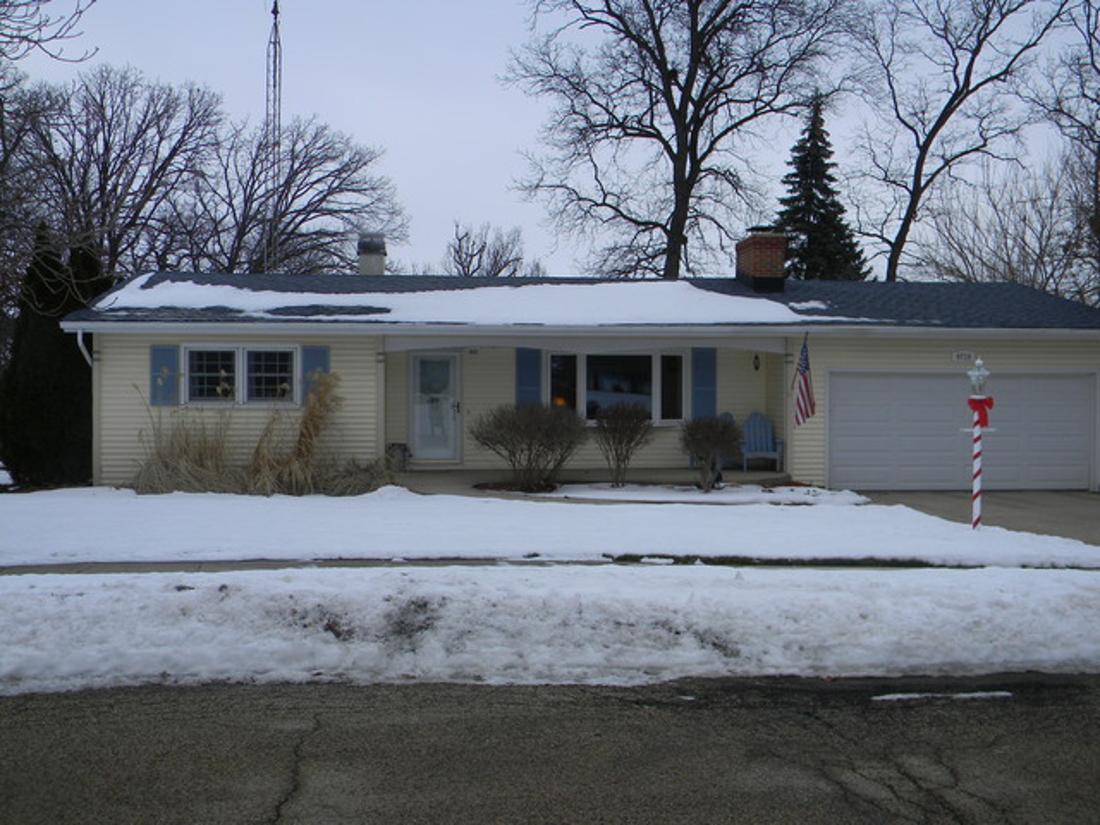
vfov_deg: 39.7
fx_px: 1144
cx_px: 550
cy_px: 412
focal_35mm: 36
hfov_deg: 51.4
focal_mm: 6.4
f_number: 3.7
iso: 80
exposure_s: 1/651
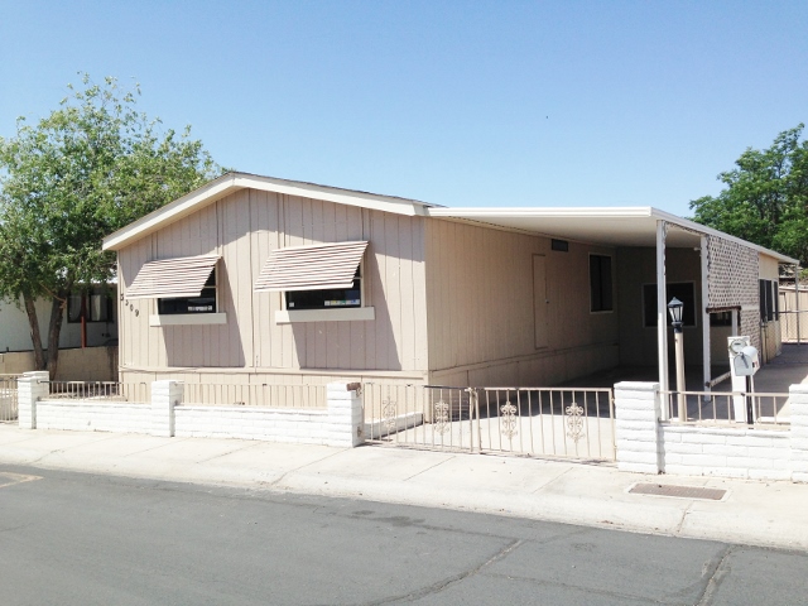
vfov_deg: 42.9
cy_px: 303
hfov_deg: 55.4
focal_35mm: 33
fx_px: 770
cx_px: 404
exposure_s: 1/1938
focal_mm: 4.13
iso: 50
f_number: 2.4
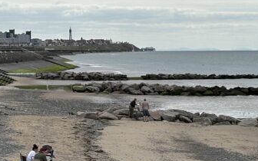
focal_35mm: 155
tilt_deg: -4.9
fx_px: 1090
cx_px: 267
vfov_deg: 8.4
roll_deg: -0.1
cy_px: 132
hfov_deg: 13.3
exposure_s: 1/4785
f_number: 1.78
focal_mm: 6.86
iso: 64
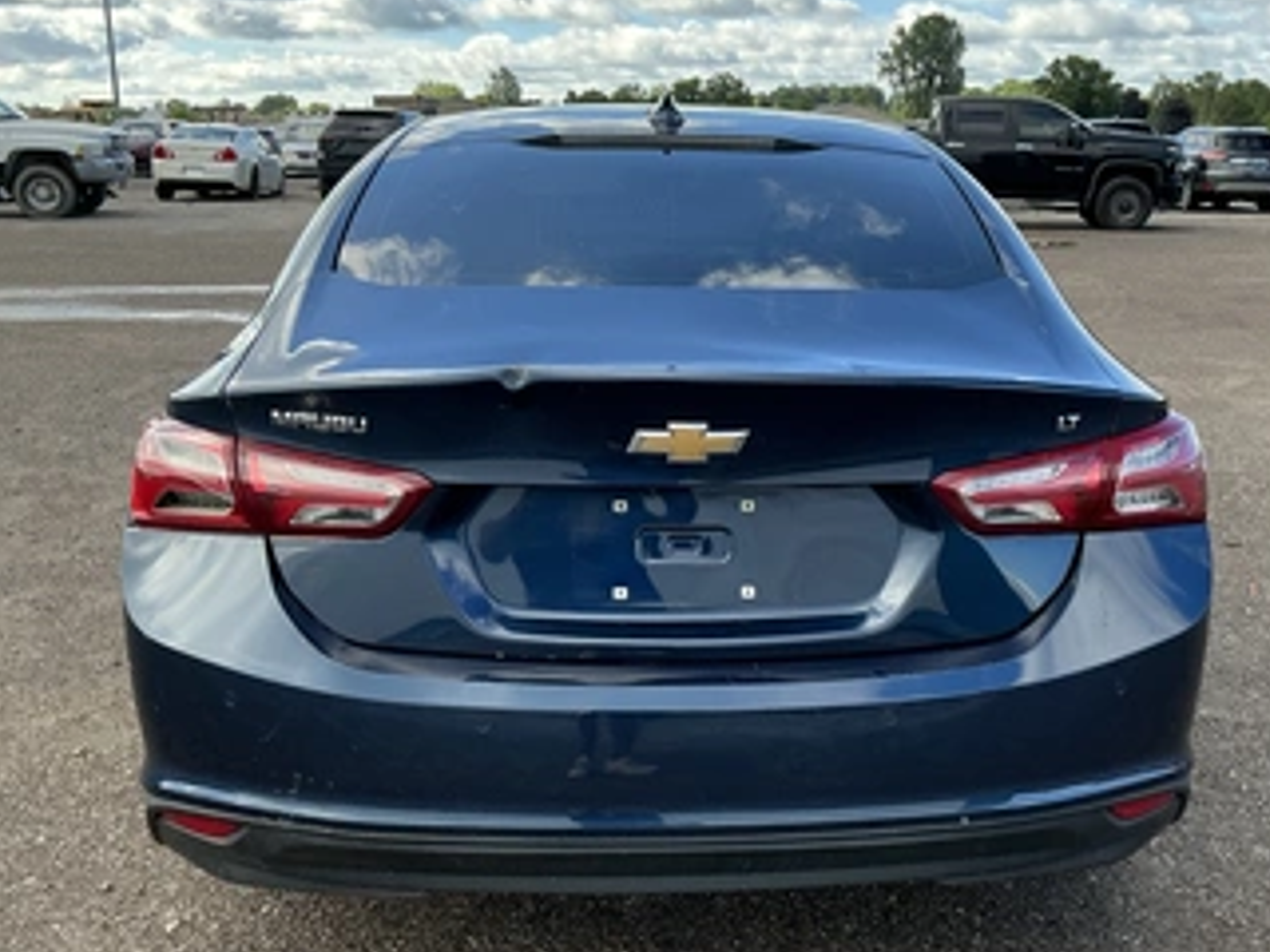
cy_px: 460
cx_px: 726
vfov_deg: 40.7
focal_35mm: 35
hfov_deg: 52.4
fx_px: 1284
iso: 25
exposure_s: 1/415
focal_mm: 3
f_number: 1.8
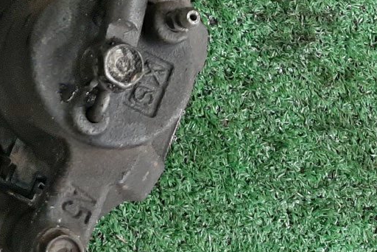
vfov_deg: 16.8
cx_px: -73
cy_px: -88
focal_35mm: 76
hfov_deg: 24.2
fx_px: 796
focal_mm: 3.93
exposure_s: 1/50
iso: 204
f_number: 1.7
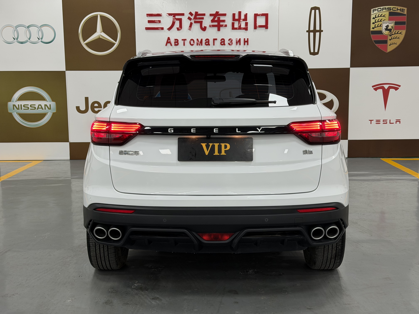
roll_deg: +0.8
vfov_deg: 30.3
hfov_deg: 39.7
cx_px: 210
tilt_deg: -7.5
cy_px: 157
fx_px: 581
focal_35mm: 48
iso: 80
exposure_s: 1/50
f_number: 1.78
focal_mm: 6.76
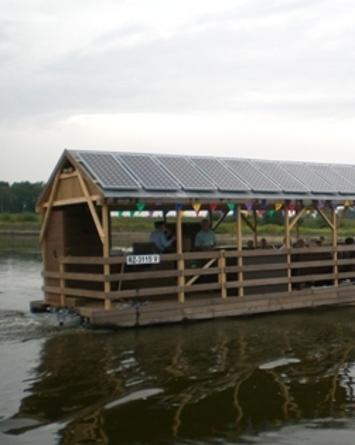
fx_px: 696
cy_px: 231
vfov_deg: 35.4
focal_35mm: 53
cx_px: 310
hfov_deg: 27.7
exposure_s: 1/200
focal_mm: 6.3
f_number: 3.1
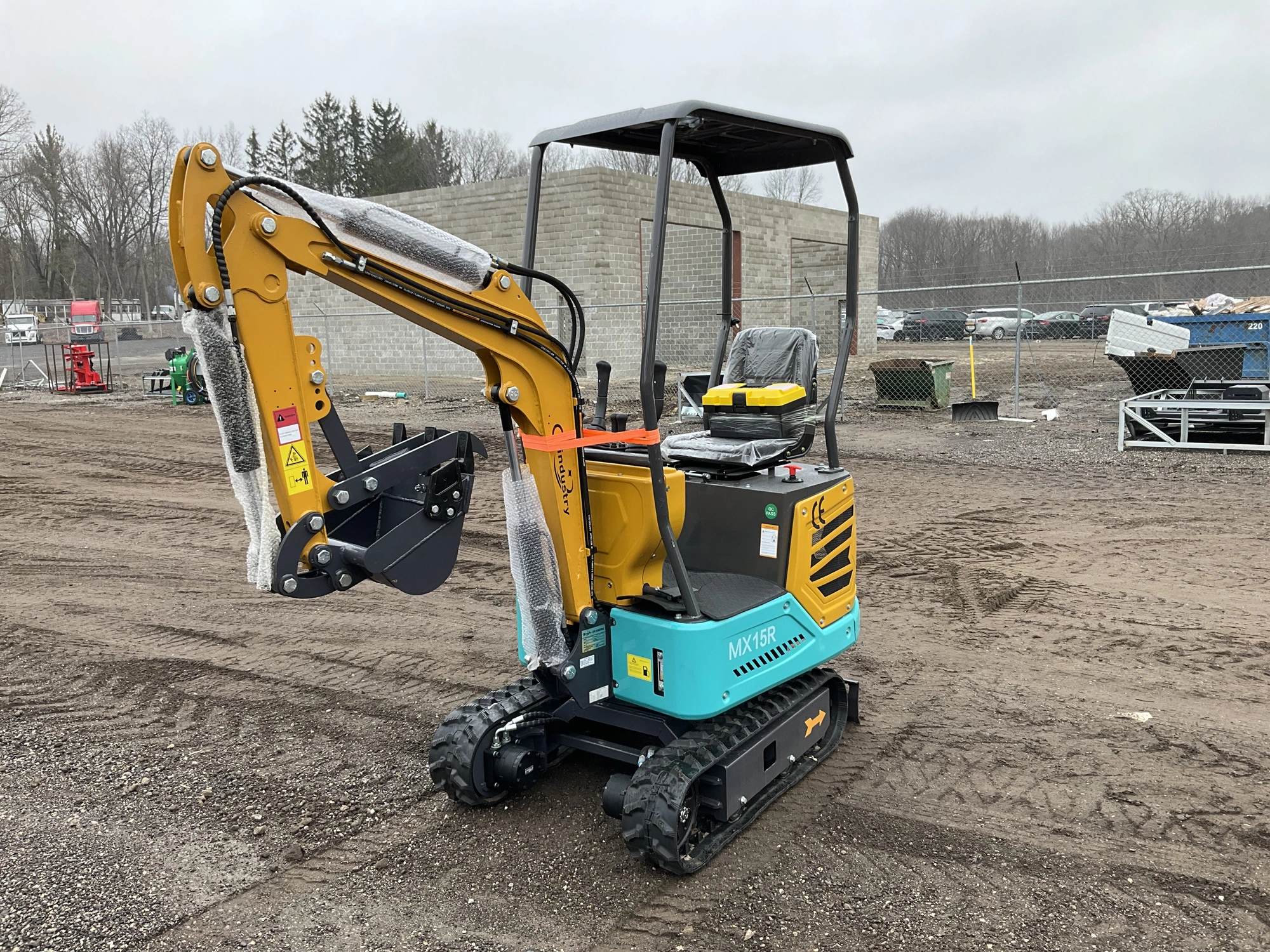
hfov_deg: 61.7
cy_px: 476
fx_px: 1064
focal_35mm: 29
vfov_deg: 48.2
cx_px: 635
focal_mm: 3
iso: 25
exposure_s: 1/262
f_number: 1.8
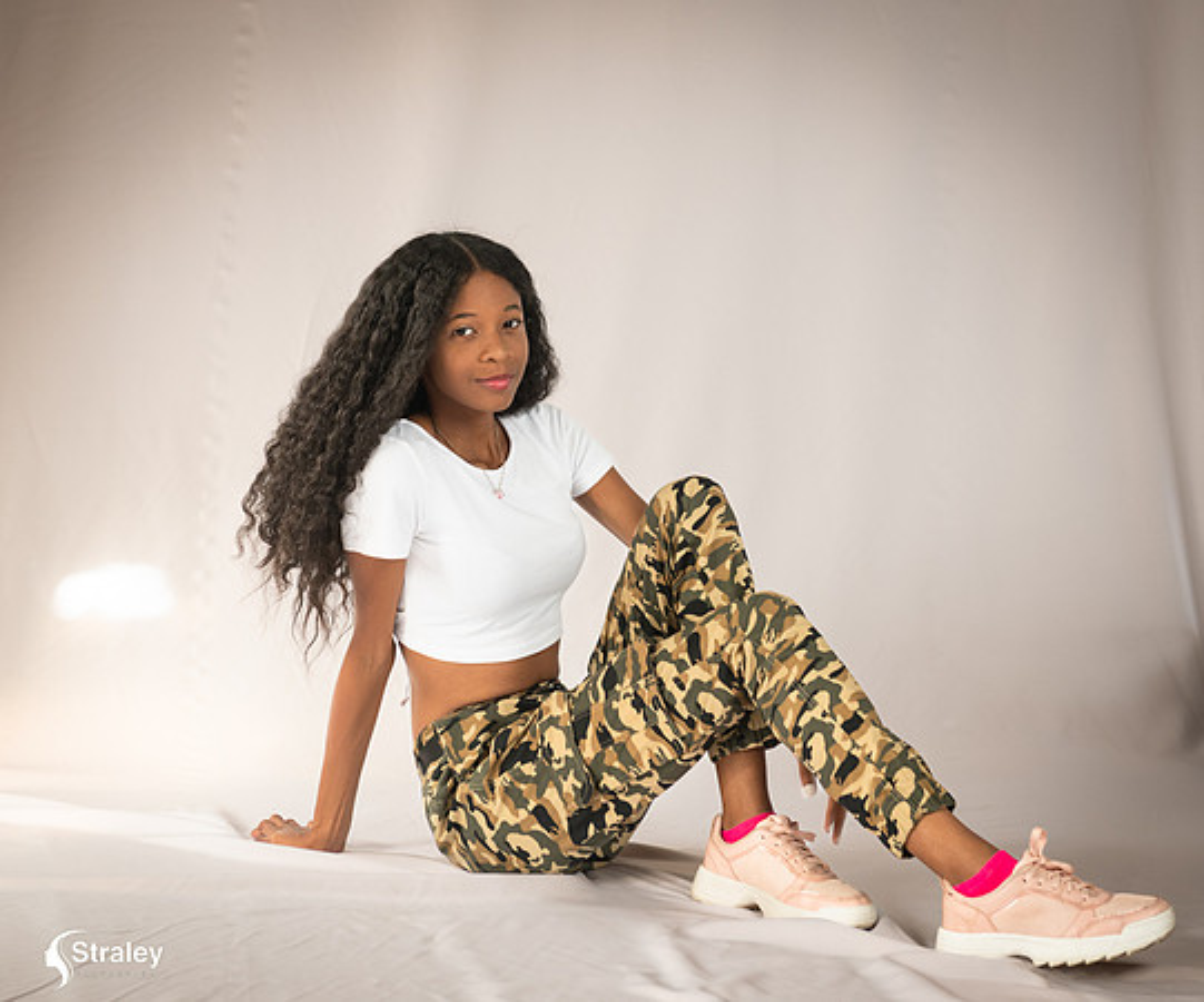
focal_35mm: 102
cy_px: 450
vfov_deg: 15.4
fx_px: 3696
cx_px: 596
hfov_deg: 18.5
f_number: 5.6
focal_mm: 70
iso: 320
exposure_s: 1/80
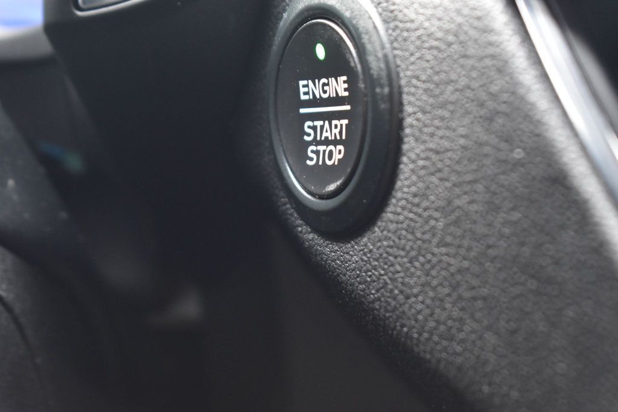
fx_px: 1416
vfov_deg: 16.5
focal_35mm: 82
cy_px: 206
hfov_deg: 24.6
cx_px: 309
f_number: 6.3
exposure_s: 1/15
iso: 1250
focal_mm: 55
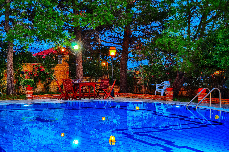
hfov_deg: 35.1
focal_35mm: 57
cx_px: 114
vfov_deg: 23.7
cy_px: 76
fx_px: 362
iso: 200
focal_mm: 38
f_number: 6.3
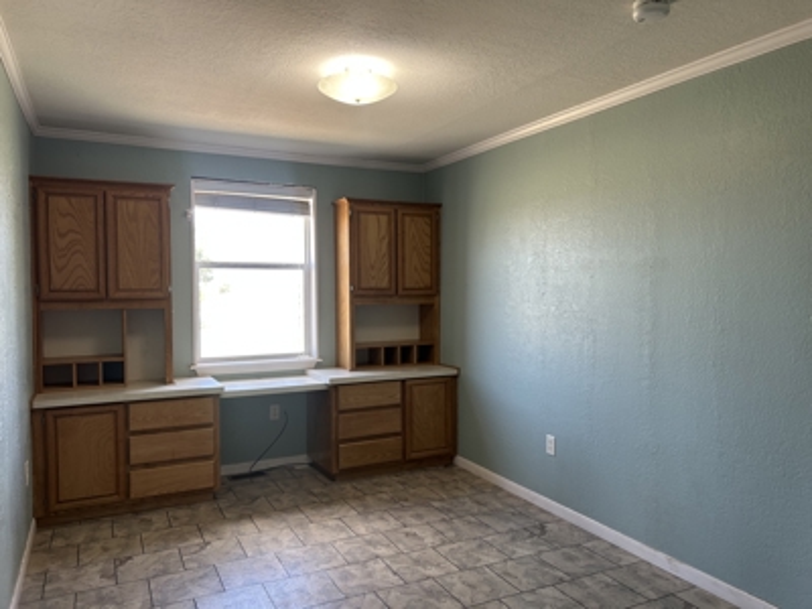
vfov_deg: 53.1
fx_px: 610
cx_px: 406
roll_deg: +0.2
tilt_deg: -2.9
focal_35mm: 26
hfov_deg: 67.3
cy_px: 304
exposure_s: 1/121
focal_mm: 5.7
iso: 80
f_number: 1.5
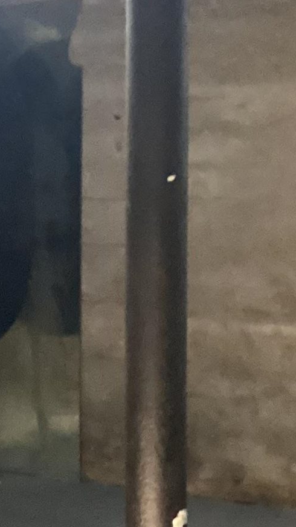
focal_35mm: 119
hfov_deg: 9.5
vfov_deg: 17.9
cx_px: -293
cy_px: 385
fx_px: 1662
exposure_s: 1/30
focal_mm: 3.3
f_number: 2.4
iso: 400
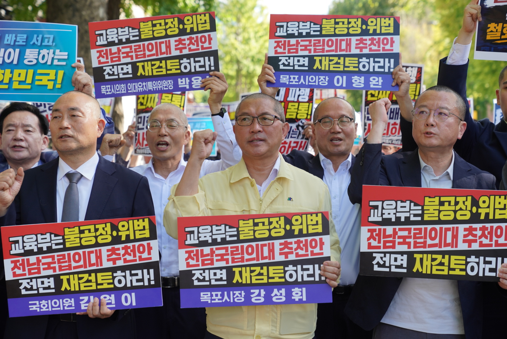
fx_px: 930
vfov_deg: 20.6
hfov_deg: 30.5
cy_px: 170
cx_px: 254
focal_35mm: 66
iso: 250
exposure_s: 1/250
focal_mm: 66
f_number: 4
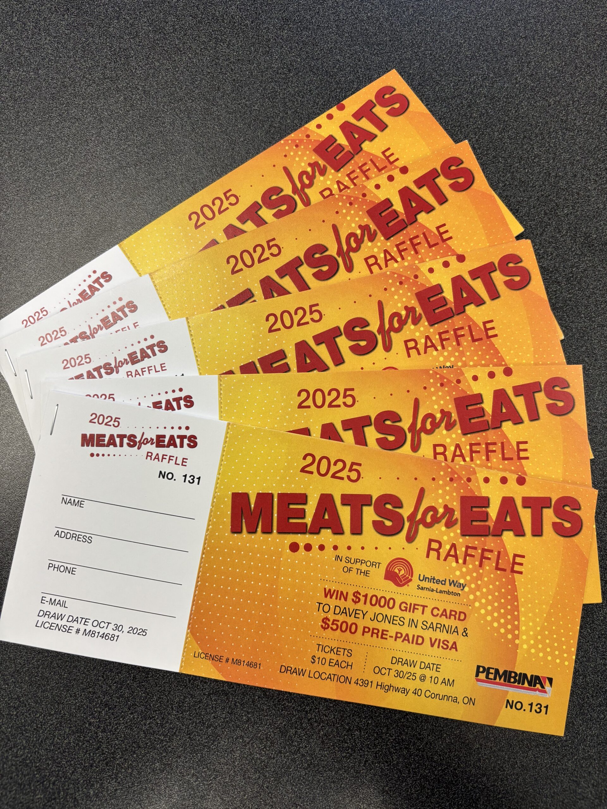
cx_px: 304
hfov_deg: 53.1
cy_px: 404
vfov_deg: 67.3
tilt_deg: -79.5
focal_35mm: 26
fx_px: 608
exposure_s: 1/120
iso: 100
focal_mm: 5.96
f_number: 1.6
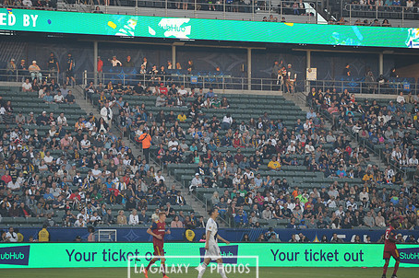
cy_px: 130
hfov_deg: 11.5
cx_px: 193
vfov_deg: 7.7
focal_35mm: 179
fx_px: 2082
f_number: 2.8
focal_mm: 140
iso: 800
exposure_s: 1/1600
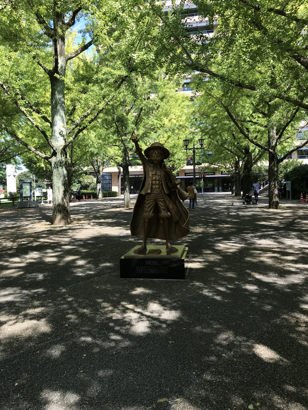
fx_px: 332
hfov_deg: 49.7
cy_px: 205
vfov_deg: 63.4
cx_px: 154
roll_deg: +1.0
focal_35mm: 28
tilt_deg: -1.9
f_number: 1.8
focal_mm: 3.99
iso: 20
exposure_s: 1/532
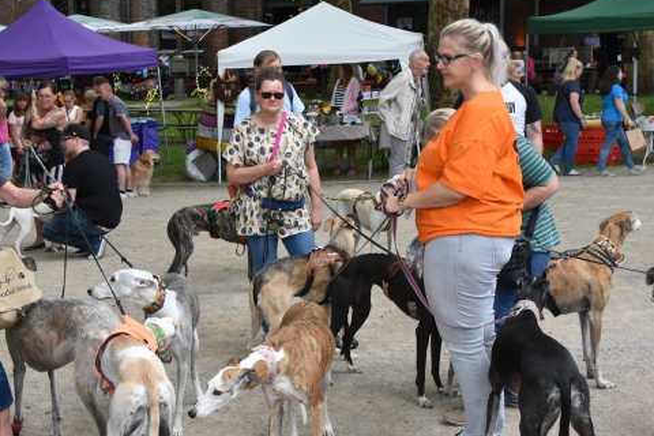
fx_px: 1235
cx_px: 240
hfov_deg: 29.5
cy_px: 205
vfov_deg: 20.0
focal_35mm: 68
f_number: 8
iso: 800
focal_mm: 34
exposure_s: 1/250
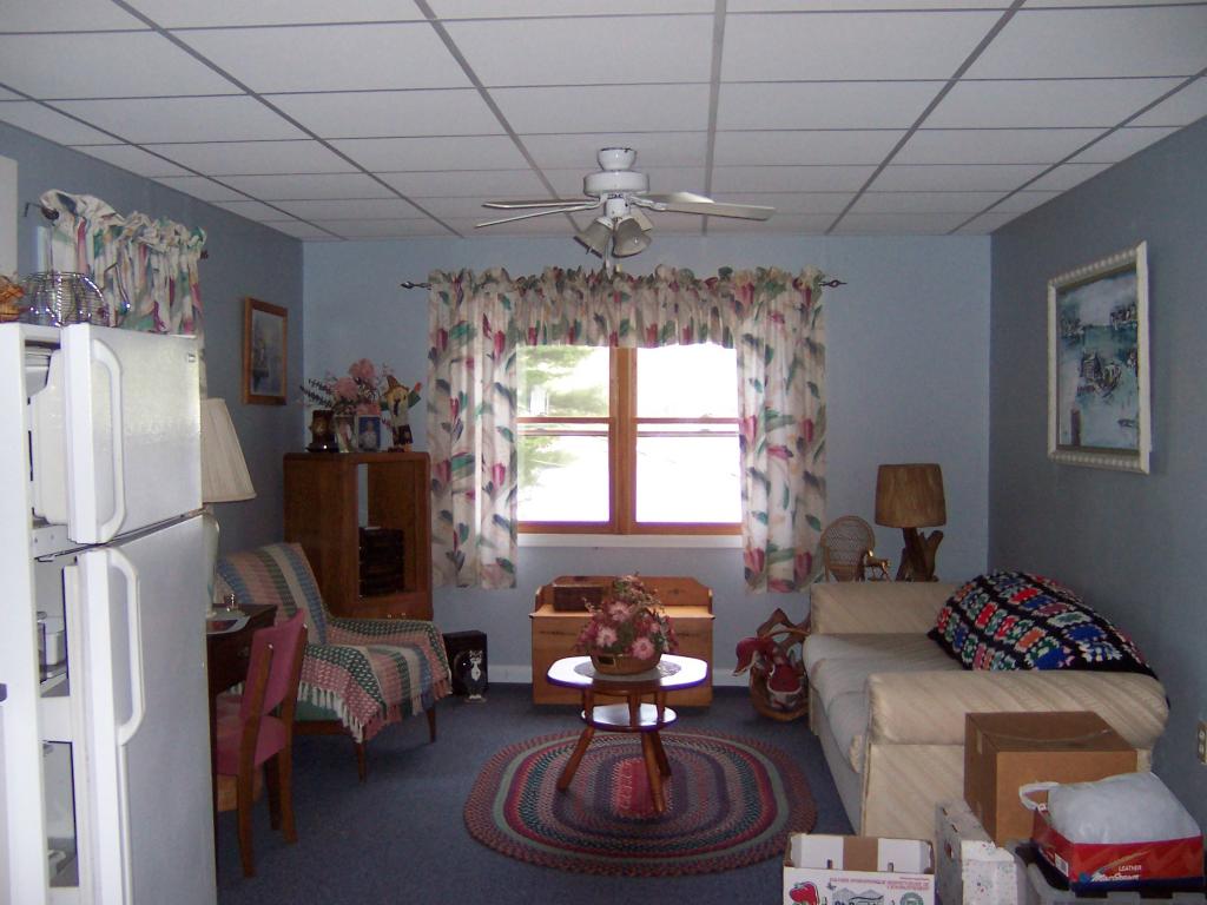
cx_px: 604
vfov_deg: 39.7
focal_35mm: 36
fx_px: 1255
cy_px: 452
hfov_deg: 51.4
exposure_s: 1/60
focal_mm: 5.6
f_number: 2.4
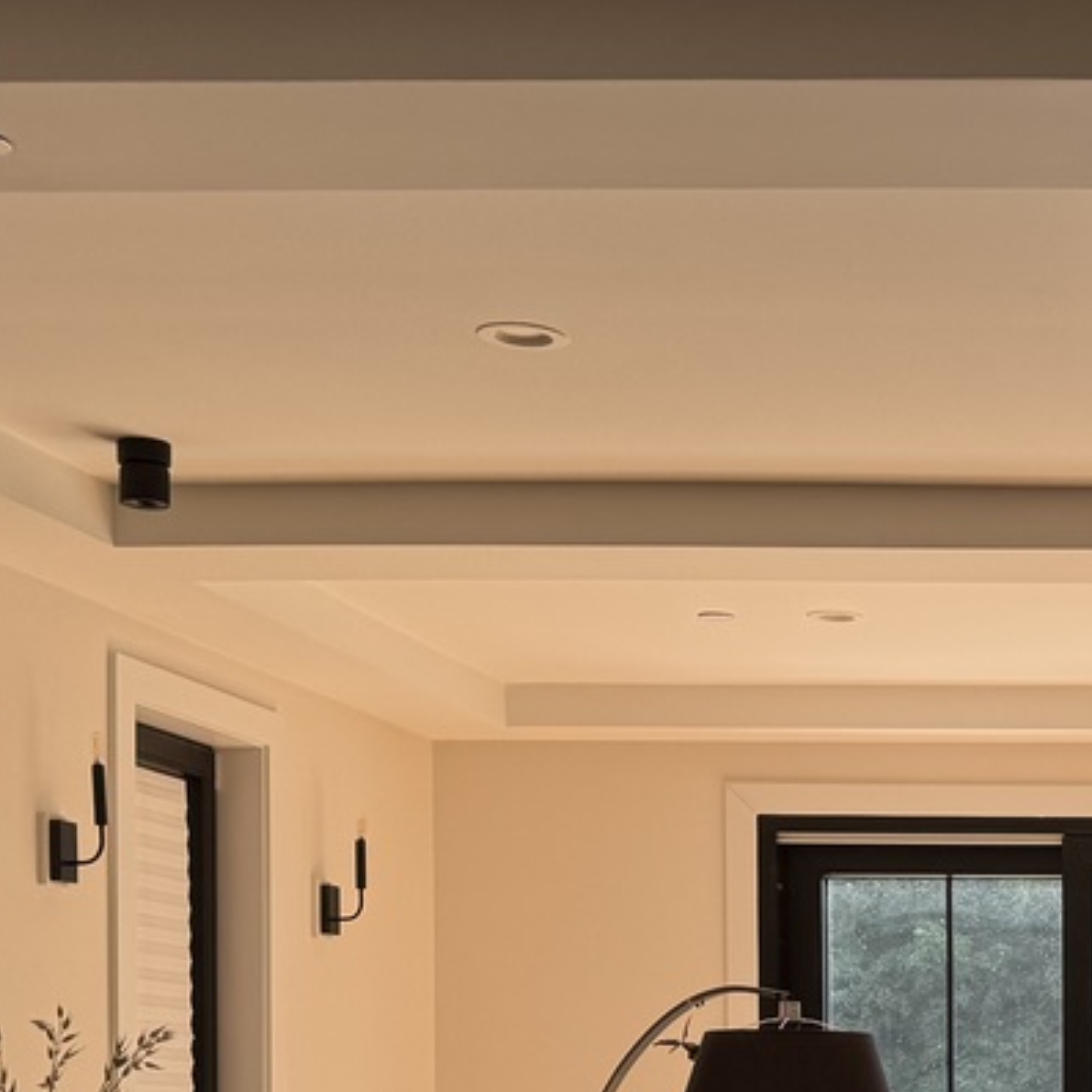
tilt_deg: -0.5
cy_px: 1131
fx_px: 2748
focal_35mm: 77
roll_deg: +0.3
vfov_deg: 21.6
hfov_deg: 20.5
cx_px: 1414
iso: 80
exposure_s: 1/562
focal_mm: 6.76
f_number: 1.78
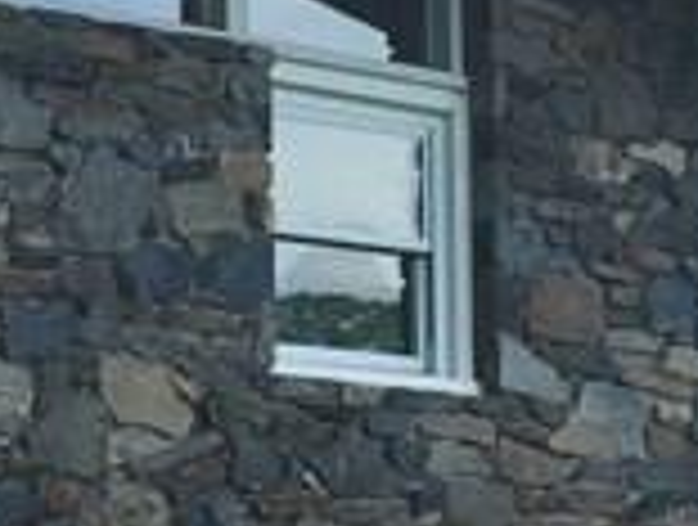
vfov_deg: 7.8
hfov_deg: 10.3
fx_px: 3860
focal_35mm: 191
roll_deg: +0.9
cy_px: 99
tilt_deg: +11.0
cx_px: 477
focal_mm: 4.15
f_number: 2.2
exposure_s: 1/1199
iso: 32
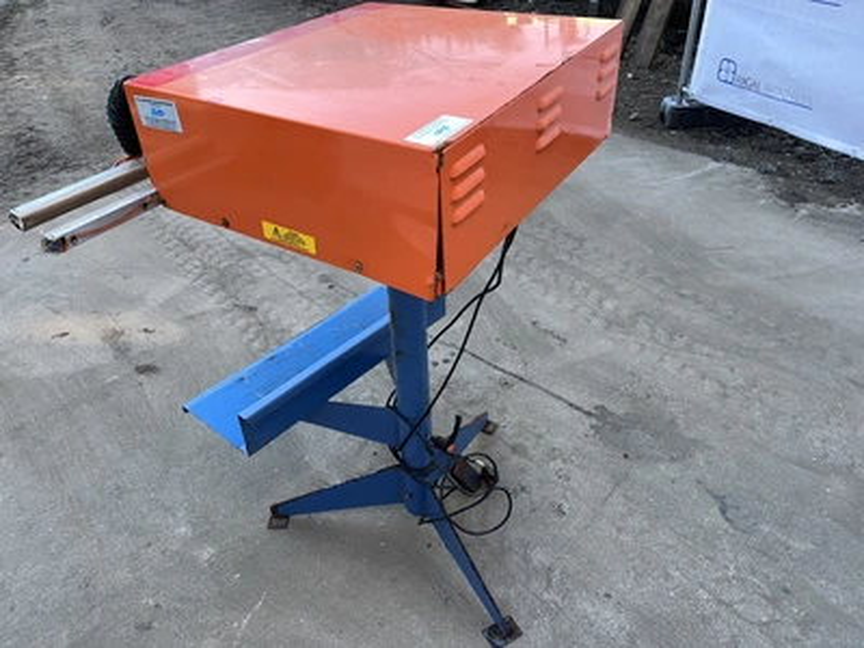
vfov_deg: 53.1
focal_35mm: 26
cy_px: 324
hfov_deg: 67.3
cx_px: 432
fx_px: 649
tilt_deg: -40.0
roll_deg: -1.3
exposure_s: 1/170
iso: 32
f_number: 1.6
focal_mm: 5.1
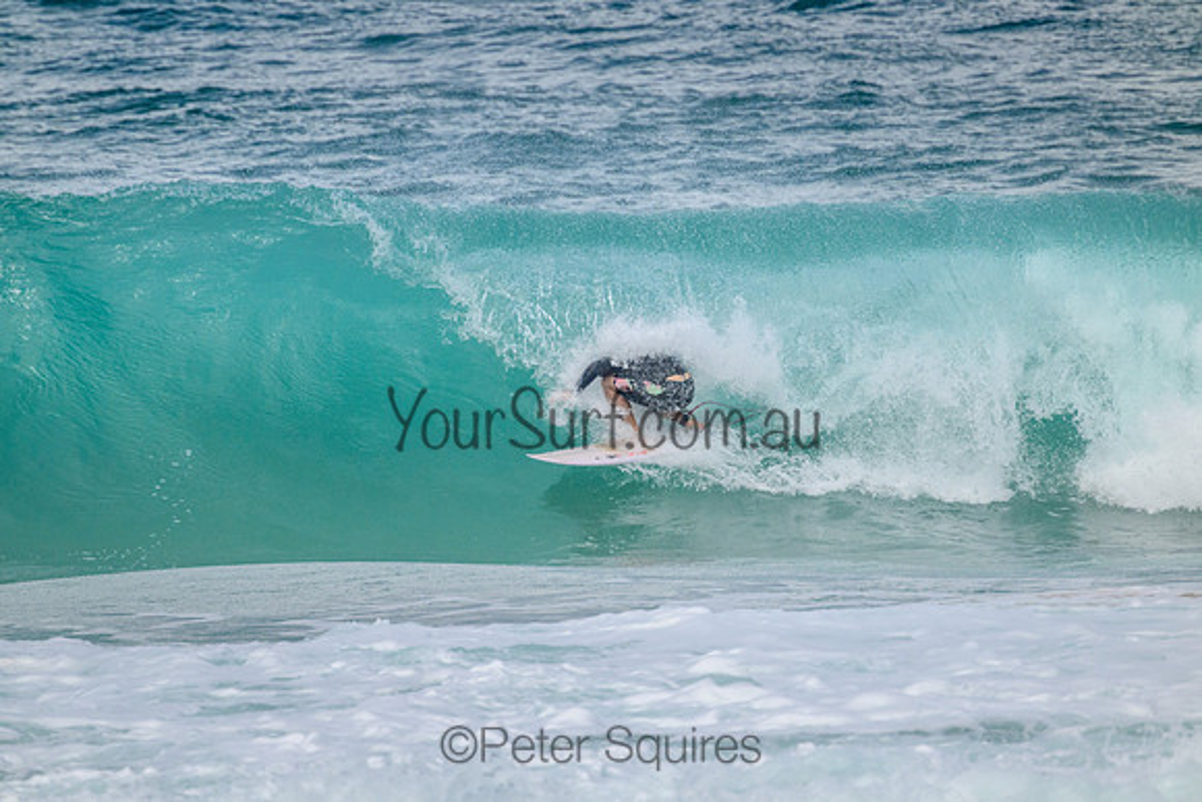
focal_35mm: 800
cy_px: 401
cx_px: 601
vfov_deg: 1.7
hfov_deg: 2.6
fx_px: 26716
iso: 1000
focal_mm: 800
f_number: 11
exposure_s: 1/2000
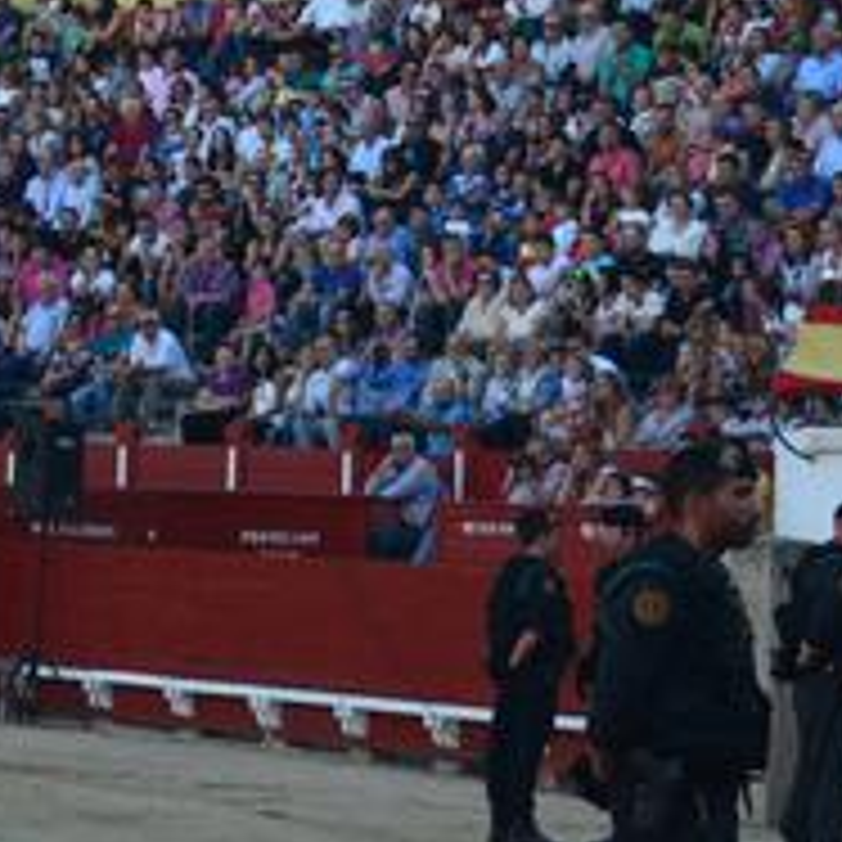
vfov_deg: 10.0
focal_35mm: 174
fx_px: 4788
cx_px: -536
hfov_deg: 9.7
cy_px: 248
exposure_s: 1/50
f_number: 8
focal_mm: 32
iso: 250
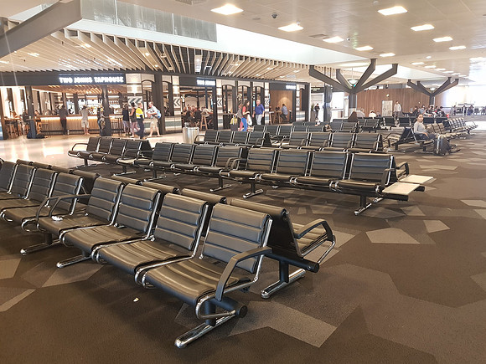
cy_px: 182
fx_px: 365
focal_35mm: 26
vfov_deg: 53.1
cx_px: 243
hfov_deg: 67.3
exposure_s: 1/20
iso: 250
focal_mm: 4.2
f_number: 1.7
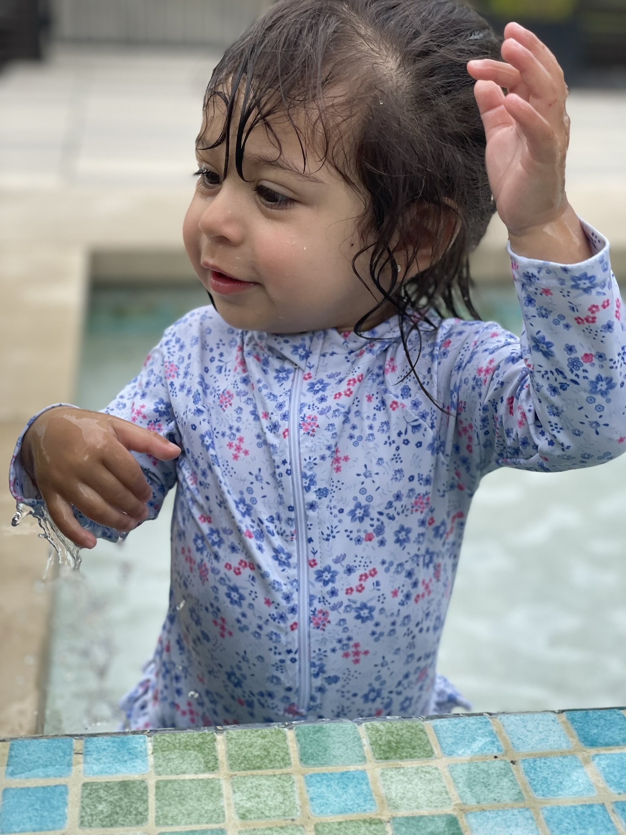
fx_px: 1254
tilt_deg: -22.9
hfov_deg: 28.0
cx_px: 313
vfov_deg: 36.8
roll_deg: -2.2
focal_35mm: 52
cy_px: 418
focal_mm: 6
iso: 32
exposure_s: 1/372
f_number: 2
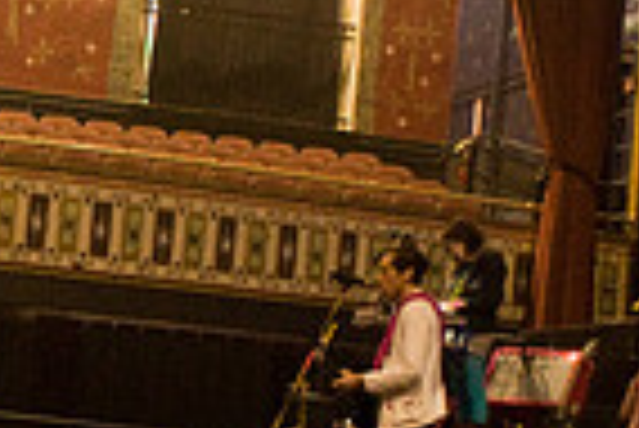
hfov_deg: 16.0
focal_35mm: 122
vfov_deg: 11.2
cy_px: 390
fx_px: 2168
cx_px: -166
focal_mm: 20
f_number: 2.8
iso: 1000
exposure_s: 1/40
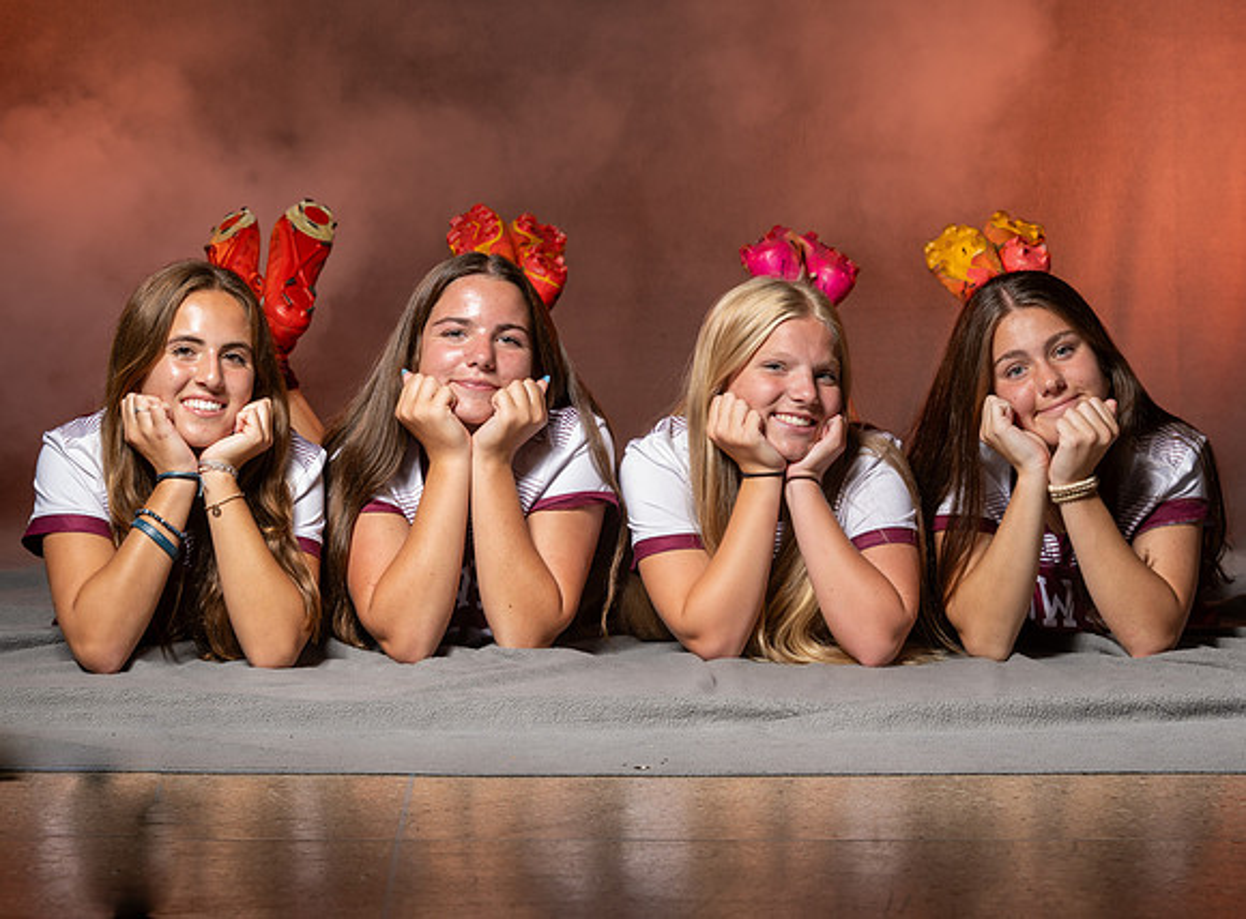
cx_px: 555
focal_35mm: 112
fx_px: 4000
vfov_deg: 13.1
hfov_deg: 17.7
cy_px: 540
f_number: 8
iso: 80
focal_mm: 86
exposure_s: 1/160
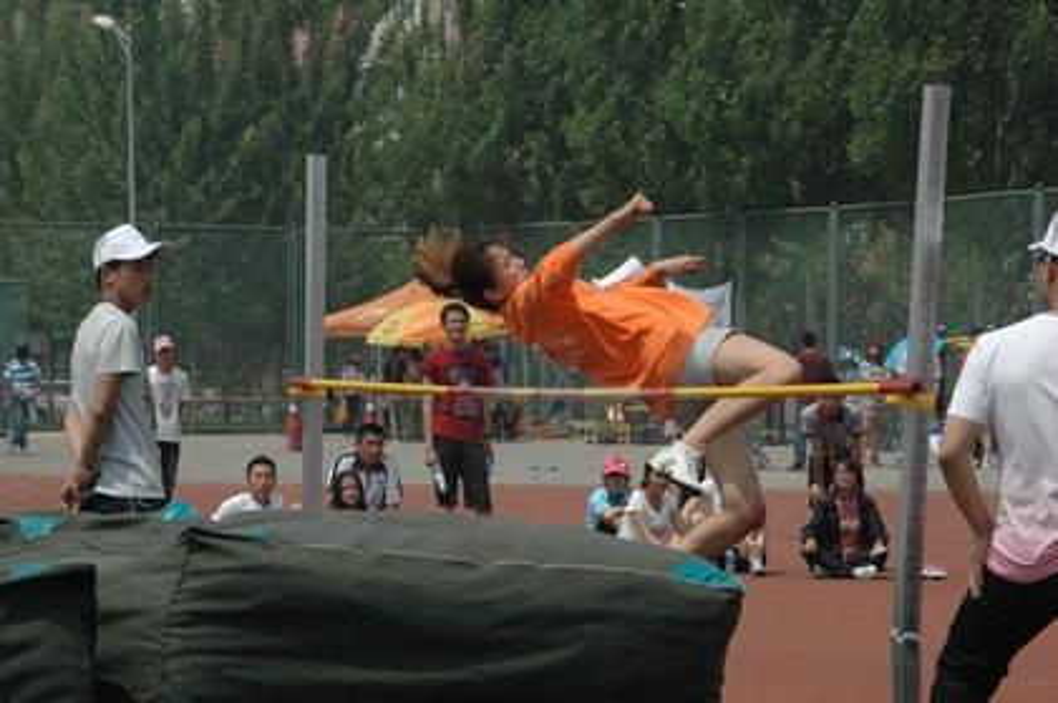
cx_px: 529
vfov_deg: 9.6
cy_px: 352
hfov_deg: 14.4
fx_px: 4183
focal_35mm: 142
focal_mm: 95
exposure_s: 1/2000
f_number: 11
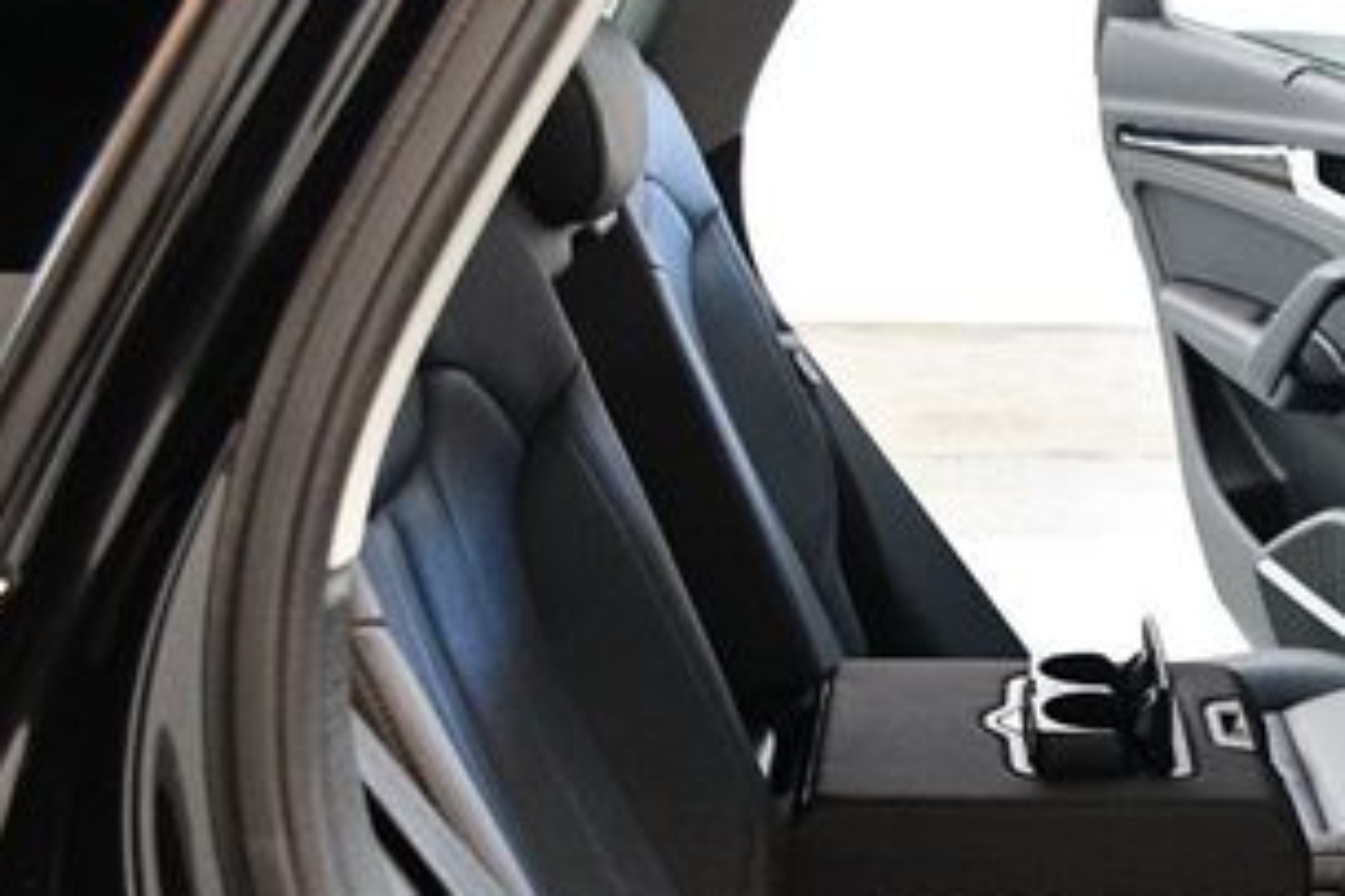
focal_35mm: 63
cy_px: 874
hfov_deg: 30.3
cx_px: 1244
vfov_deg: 20.9
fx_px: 2352
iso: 4500
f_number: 3.5
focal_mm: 20
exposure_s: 1/60
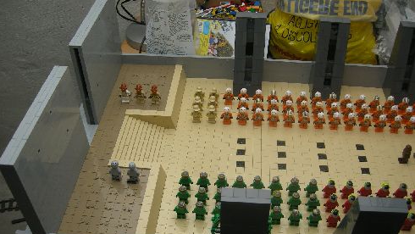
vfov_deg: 29.7
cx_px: 210
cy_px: 131
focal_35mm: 40
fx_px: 440
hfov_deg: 50.5
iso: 64
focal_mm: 7.5
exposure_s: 1/60
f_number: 2.7
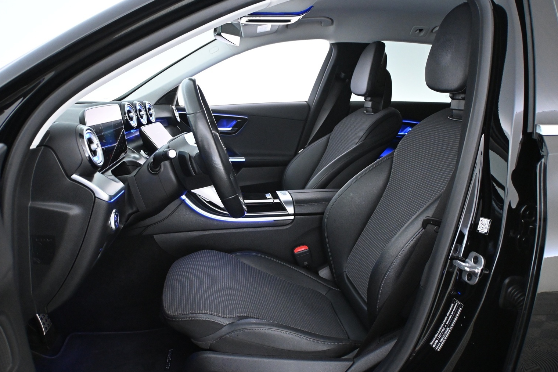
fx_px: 756
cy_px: 189
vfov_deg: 27.6
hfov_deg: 40.5
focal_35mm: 49
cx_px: 269
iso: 4000
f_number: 4.8
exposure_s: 1/60
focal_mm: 30.5
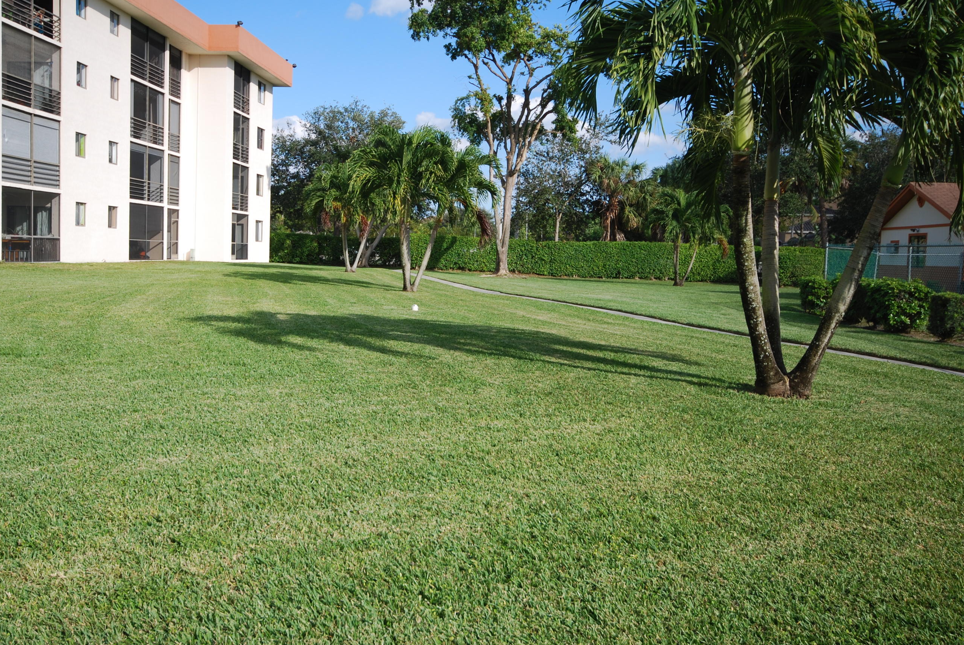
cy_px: 301
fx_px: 938
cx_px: 426
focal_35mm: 35
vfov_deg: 37.9
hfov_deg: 54.2
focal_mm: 20
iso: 100
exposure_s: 1/200
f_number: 7.1
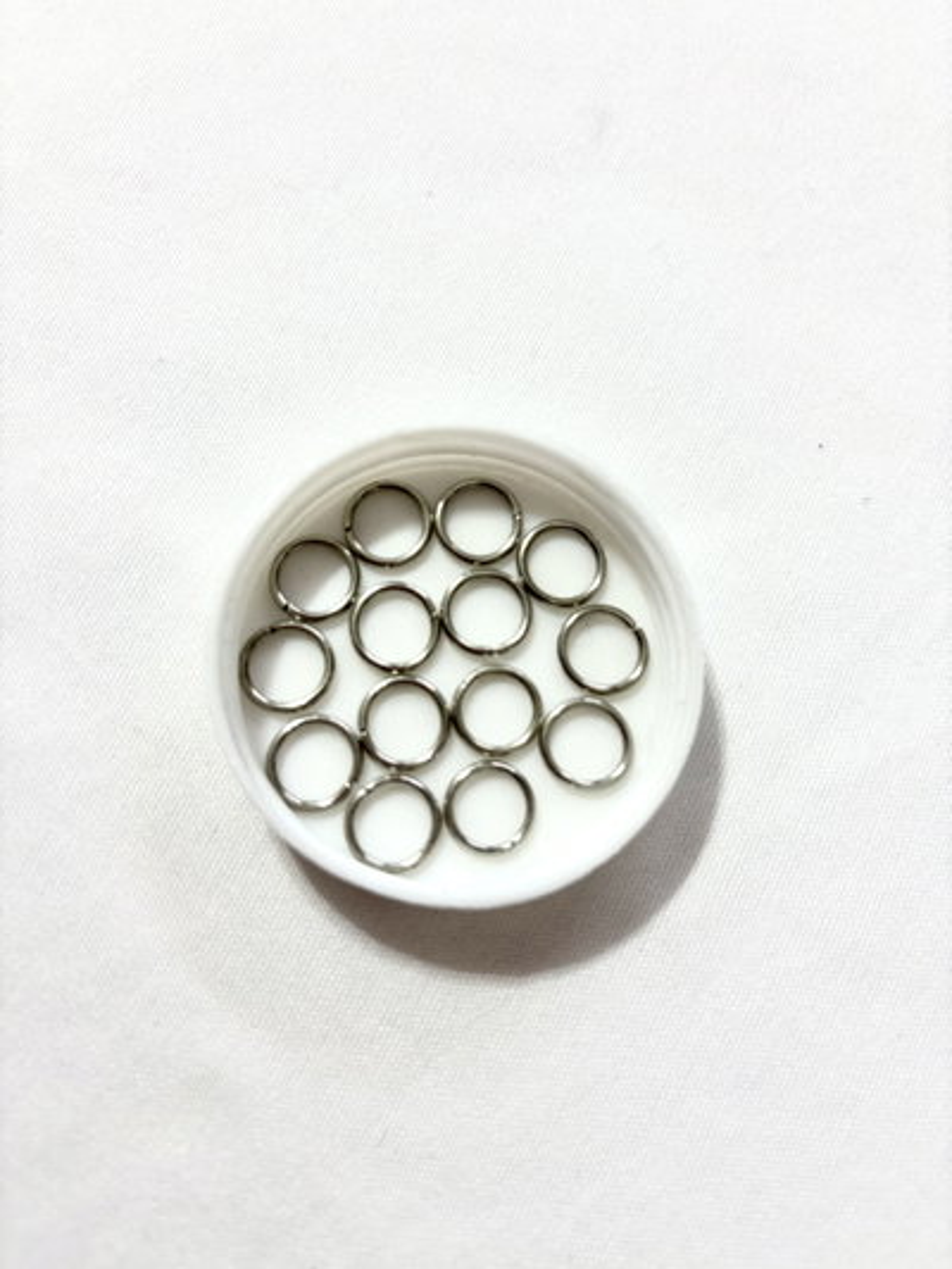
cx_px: 476
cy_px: 634
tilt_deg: -76.5
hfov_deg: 53.1
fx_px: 953
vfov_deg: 67.3
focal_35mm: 26
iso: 80
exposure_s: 1/50
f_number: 1.6
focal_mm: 5.96
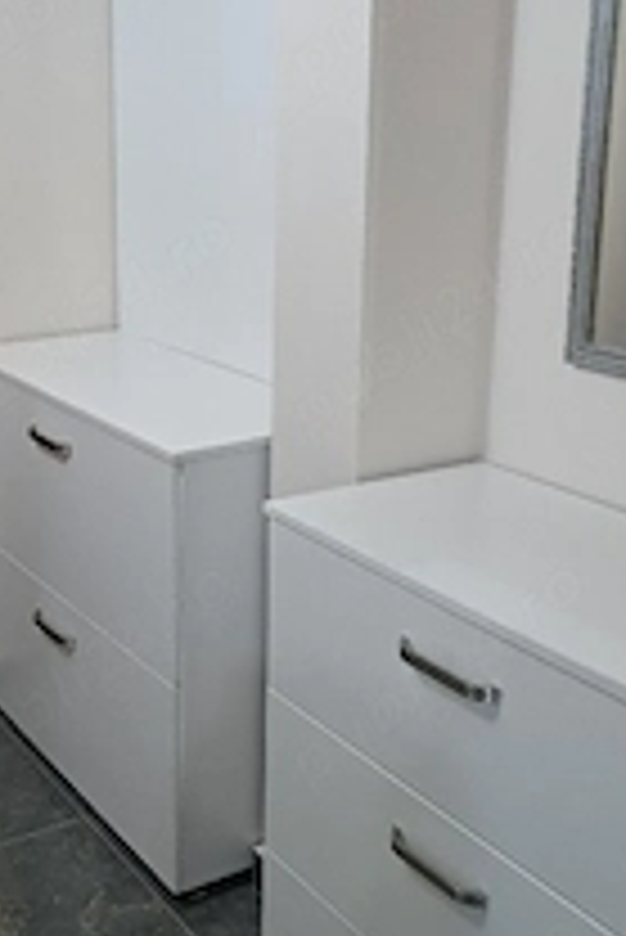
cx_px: 176
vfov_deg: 40.9
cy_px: 378
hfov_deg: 27.8
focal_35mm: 48
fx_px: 1250
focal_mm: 5.23
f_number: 1.8
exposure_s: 1/50
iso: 320
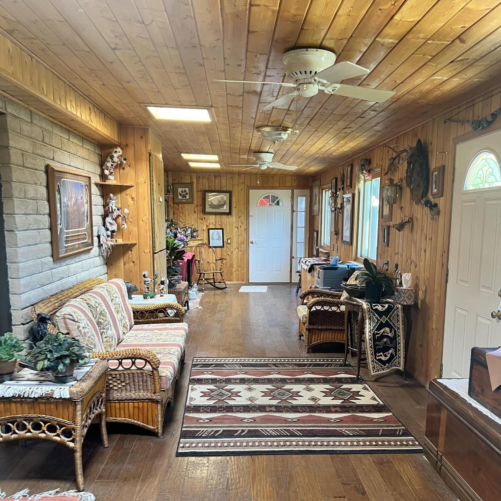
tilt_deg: -9.6
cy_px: 297
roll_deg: +0.2
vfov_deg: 52.2
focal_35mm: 31
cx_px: 249
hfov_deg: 52.5
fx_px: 508
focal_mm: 5.7
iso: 125
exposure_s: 1/76
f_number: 1.5
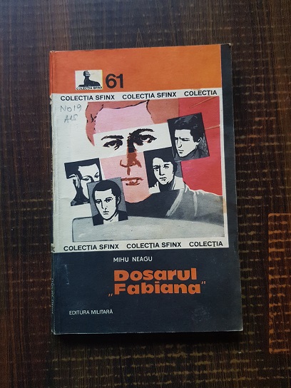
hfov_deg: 53.1
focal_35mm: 26
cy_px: 194
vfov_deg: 67.3
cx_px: 146
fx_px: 291
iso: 200
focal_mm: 4.3
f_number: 1.7
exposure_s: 1/33
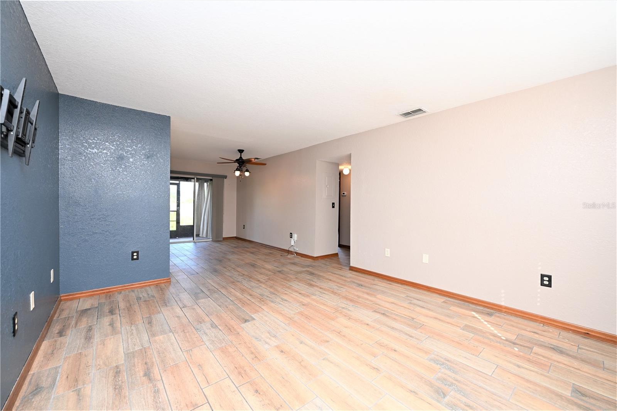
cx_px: 308
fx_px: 240
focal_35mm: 14
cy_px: 206
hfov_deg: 104.3
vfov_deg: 81.2
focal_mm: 14
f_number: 4
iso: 200
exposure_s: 1/60
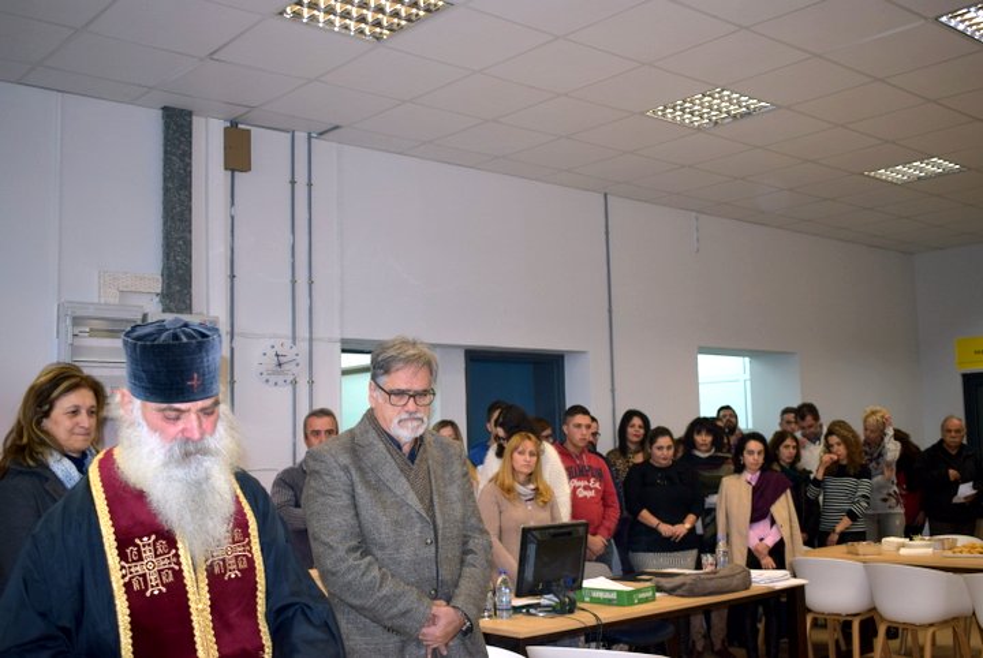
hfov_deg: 49.5
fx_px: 1066
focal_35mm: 39
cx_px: 492
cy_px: 329
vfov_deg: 34.3
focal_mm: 26
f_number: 4
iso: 400
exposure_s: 1/60
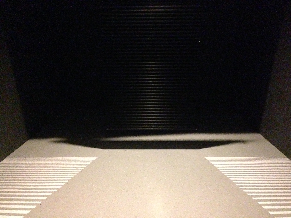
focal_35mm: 66
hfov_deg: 29.4
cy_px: 109
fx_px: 555
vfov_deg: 22.3
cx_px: 146
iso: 3200
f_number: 2.4
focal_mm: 4.12
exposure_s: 1/15
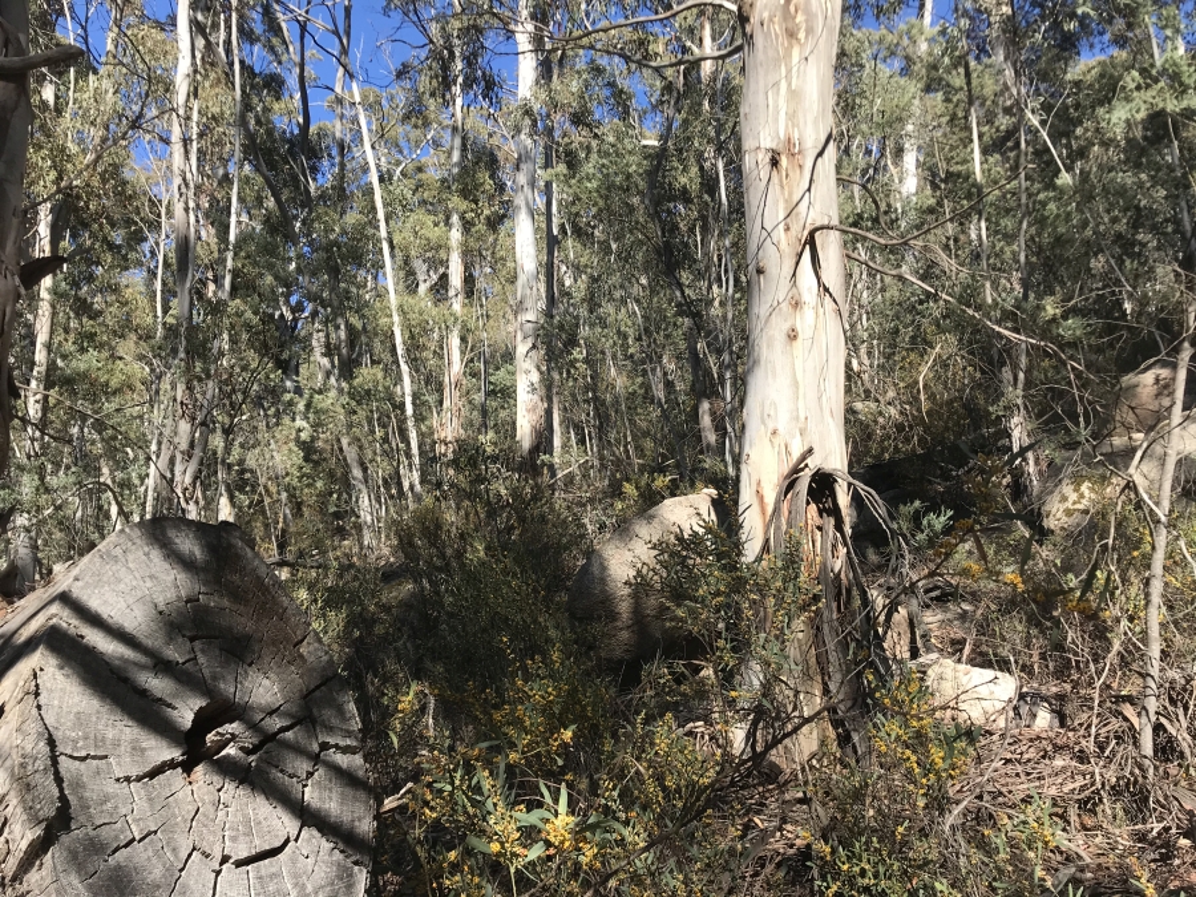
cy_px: 448
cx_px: 598
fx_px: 967
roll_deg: -2.2
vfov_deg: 49.7
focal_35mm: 28
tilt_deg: +10.9
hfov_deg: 63.4
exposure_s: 1/929
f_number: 1.8
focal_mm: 3.99
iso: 20
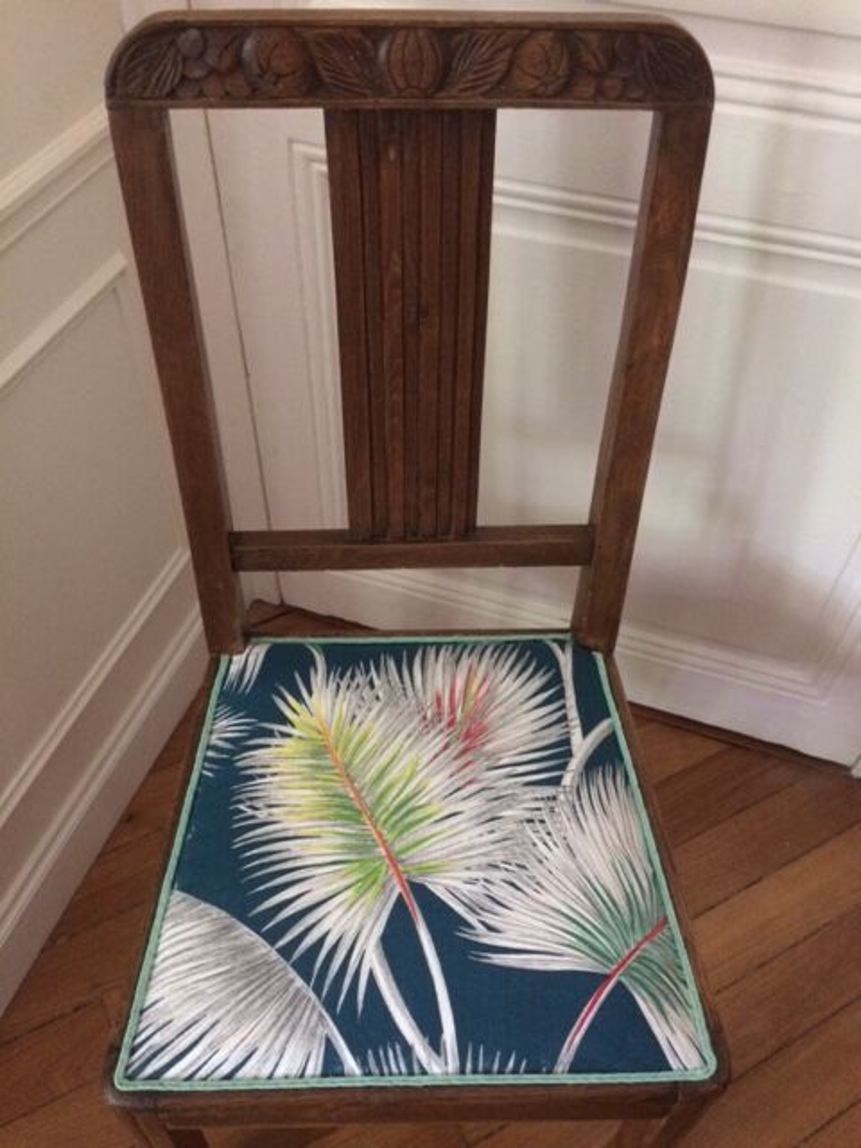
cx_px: 430
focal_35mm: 29
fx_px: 962
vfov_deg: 61.7
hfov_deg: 48.2
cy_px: 574
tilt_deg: -49.7
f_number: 2.2
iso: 500
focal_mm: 4.15
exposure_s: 1/17
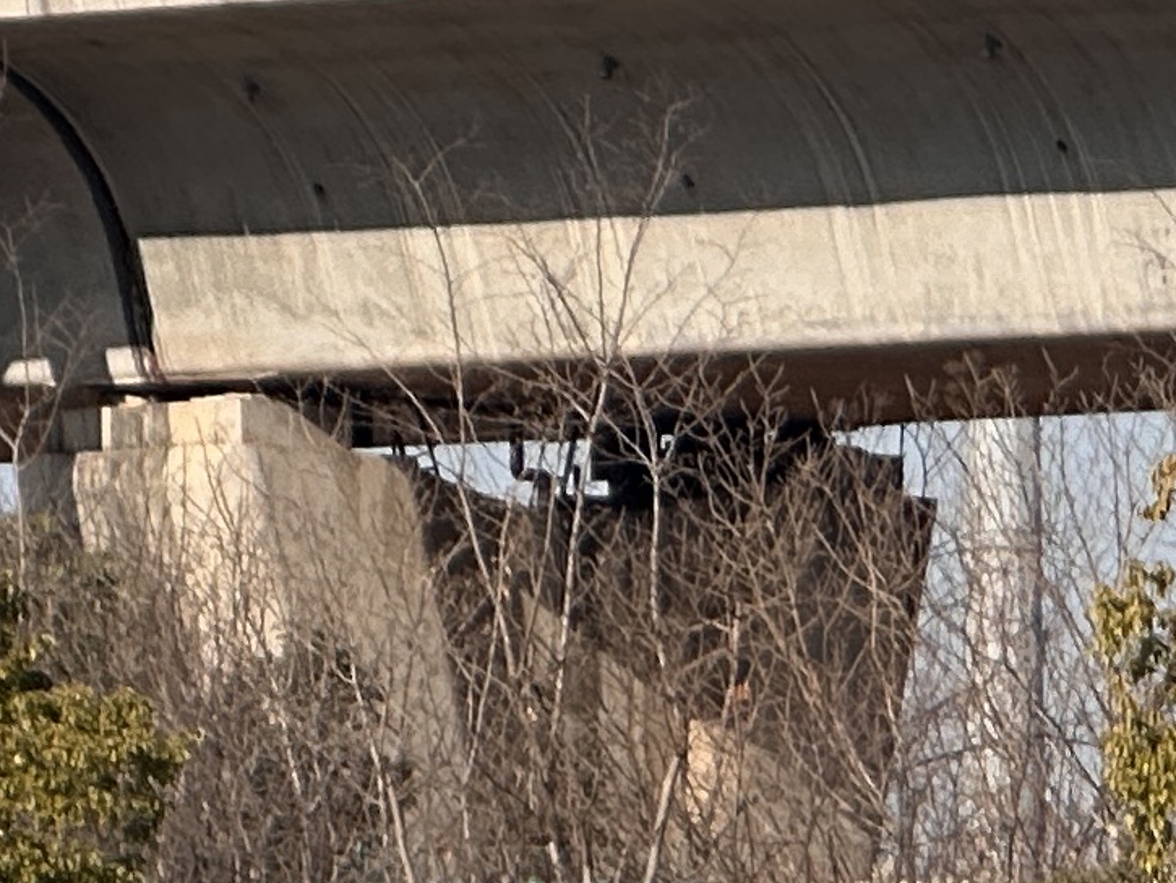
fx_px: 14543
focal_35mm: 428
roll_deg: +0.3
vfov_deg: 3.4
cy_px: 1764
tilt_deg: -1.0
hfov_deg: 4.5
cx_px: 2926
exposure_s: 1/881
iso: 32
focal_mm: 9
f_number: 2.8
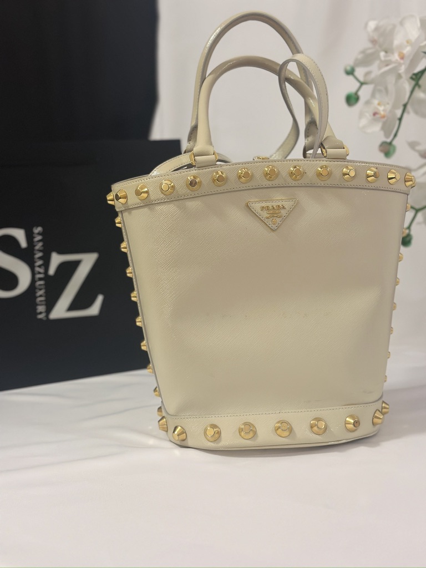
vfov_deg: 39.7
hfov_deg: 30.3
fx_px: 788
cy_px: 284
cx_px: 213
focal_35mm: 48
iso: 250
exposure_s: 1/50
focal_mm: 6.86
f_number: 1.78
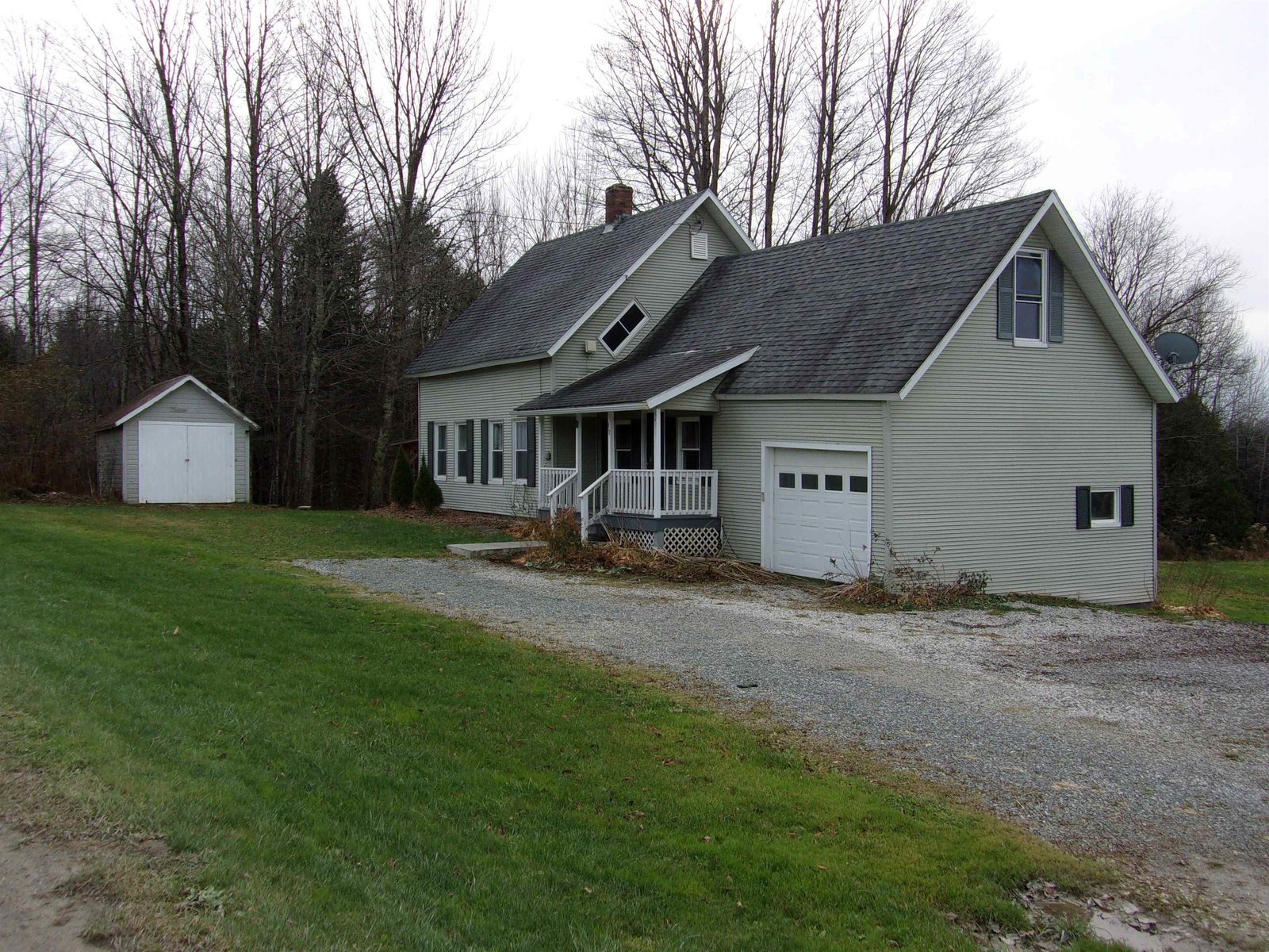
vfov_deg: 41.8
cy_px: 476
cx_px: 634
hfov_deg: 54.0
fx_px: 1246
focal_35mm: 34
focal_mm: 6.1
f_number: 3.3
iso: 80
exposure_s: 1/420
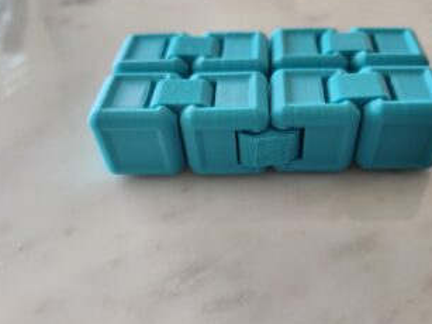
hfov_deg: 59.7
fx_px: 374
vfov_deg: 46.8
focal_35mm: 30
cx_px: 249
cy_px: 169
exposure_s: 1/120
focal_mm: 5.4
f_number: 1.8
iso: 250
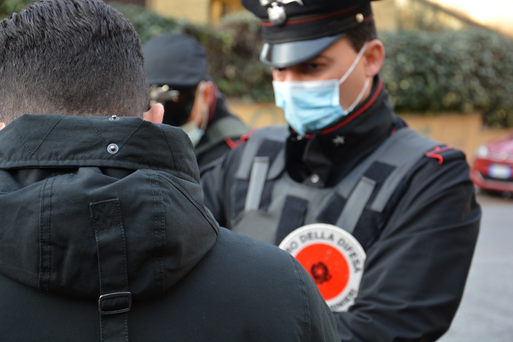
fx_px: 1240
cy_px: 171
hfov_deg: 23.4
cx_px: 256
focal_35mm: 87
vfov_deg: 15.7
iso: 400
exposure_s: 1/80
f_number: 5
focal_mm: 58
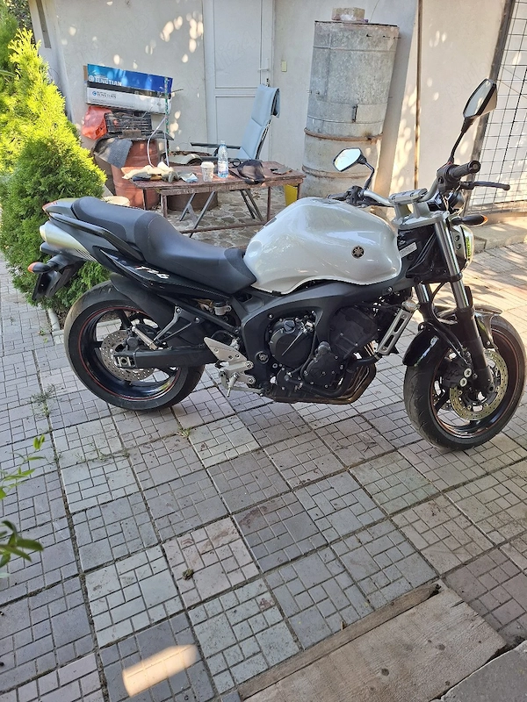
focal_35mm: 23
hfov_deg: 58.9
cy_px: 351
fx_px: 467
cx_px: 264
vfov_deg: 73.9
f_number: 1.8
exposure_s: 1/149
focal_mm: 5.54
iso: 50
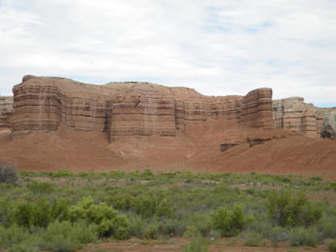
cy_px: 126
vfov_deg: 22.0
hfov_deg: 29.0
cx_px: 168
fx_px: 651
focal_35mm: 67
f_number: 4.3
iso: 80
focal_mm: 12.2
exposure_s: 1/675
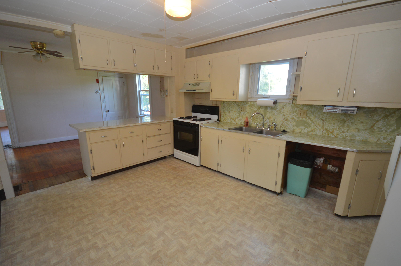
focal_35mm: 15
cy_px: 133
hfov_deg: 100.4
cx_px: 200
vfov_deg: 77.2
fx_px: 167
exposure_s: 1/60
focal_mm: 10
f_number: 4
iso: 400
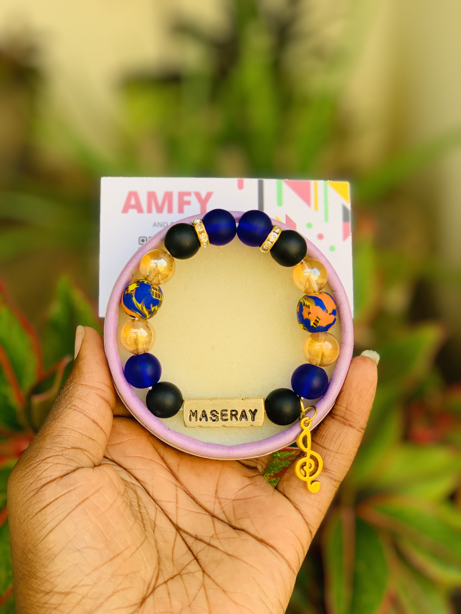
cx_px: 230
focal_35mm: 52
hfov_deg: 28.0
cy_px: 307
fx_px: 923
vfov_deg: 36.8
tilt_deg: -20.0
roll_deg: -0.4
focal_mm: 6
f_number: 2.4
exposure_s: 1/122
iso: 20
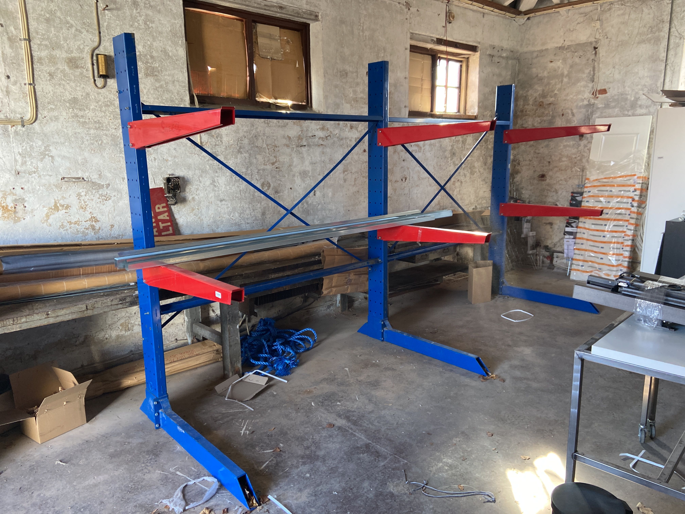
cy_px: 257
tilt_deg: -12.4
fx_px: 515
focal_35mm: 26
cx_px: 342
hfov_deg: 67.3
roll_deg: +0.0
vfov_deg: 53.1
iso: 160
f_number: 1.8
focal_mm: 4.25
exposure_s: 1/60
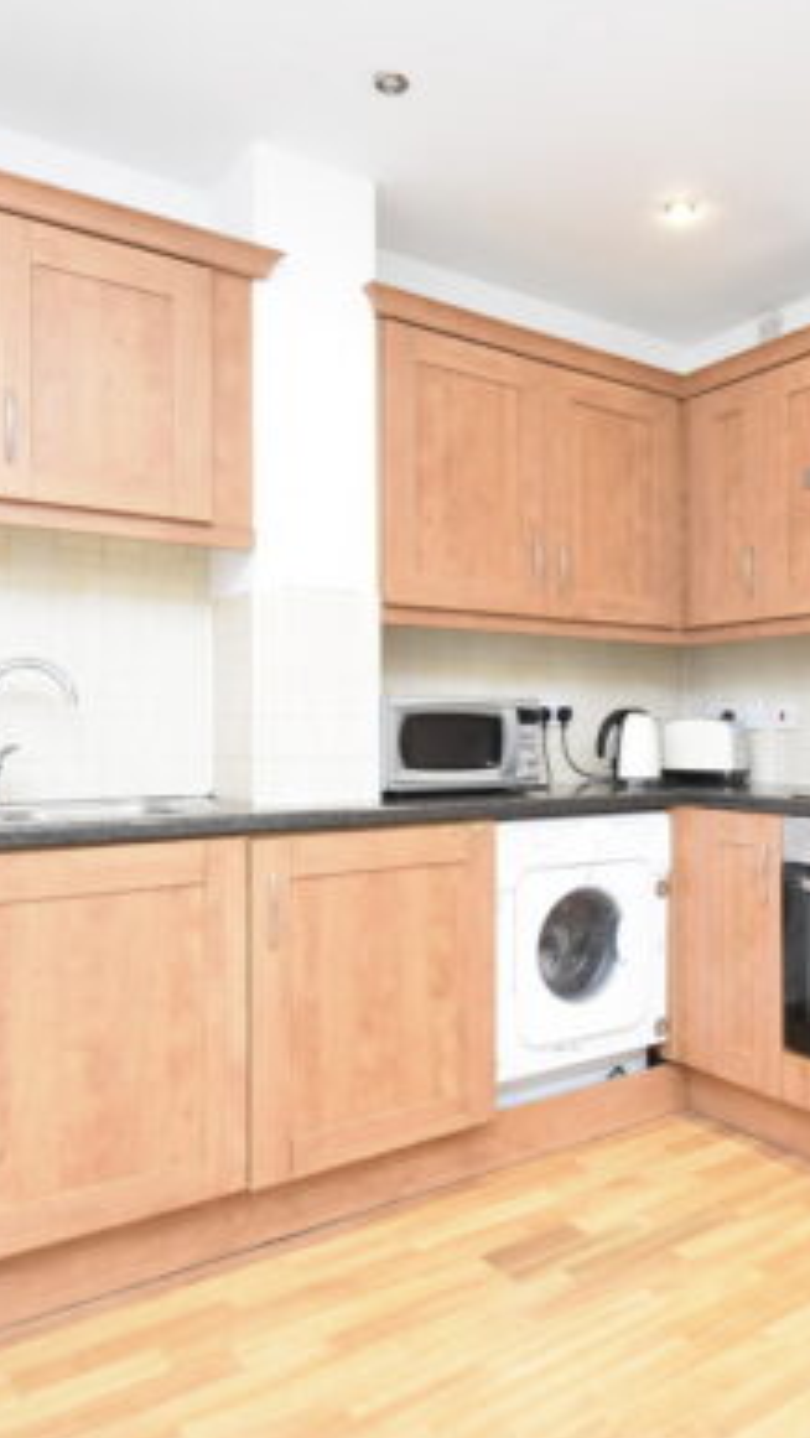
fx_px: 1023
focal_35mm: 27
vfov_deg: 70.2
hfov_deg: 42.7
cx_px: 531
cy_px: 726
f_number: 4
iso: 1800
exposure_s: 1/60
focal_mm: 11
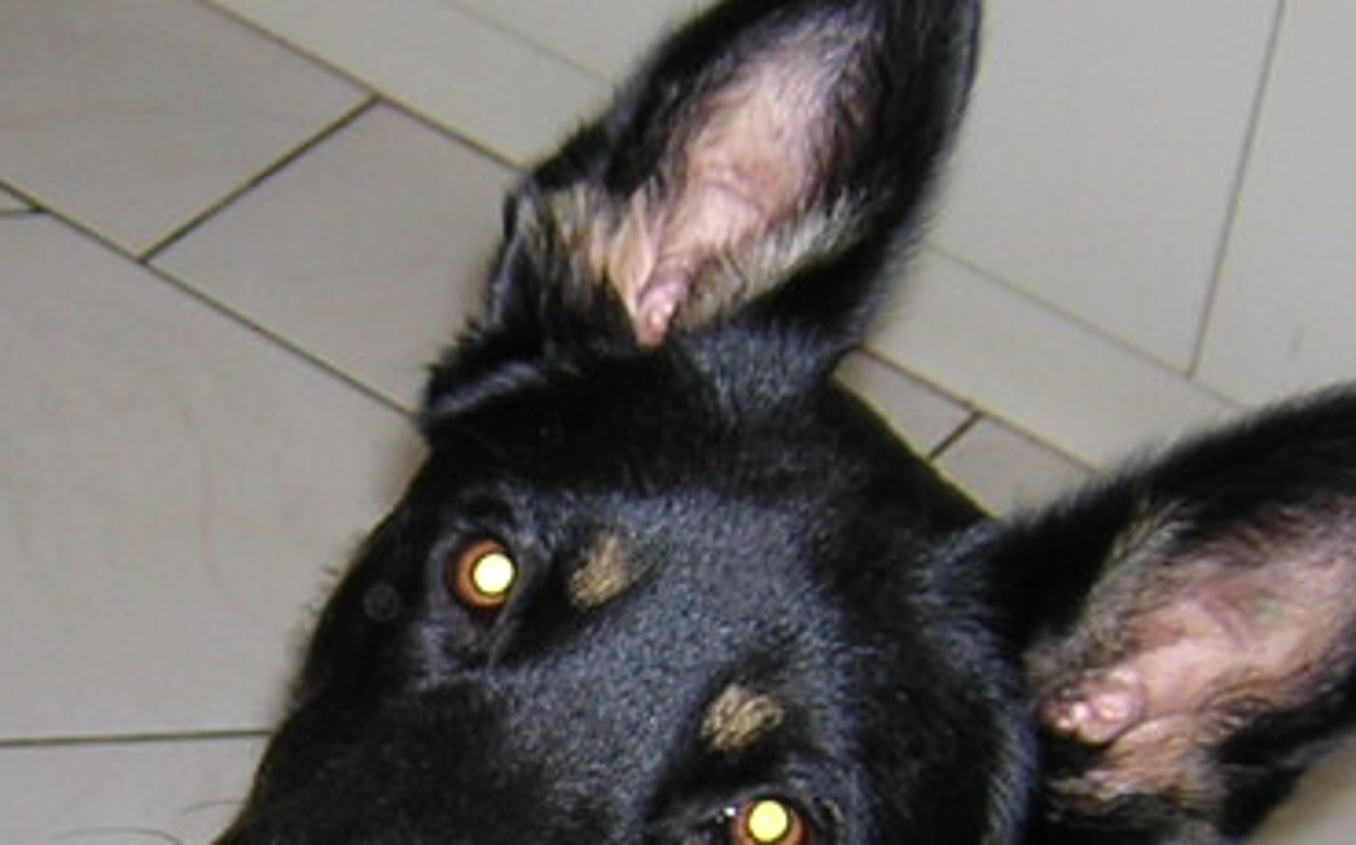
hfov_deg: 19.5
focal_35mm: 106
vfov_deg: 12.2
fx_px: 3914
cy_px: 882
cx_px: 364
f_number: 2.6
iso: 100
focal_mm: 4.7
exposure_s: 1/60.1
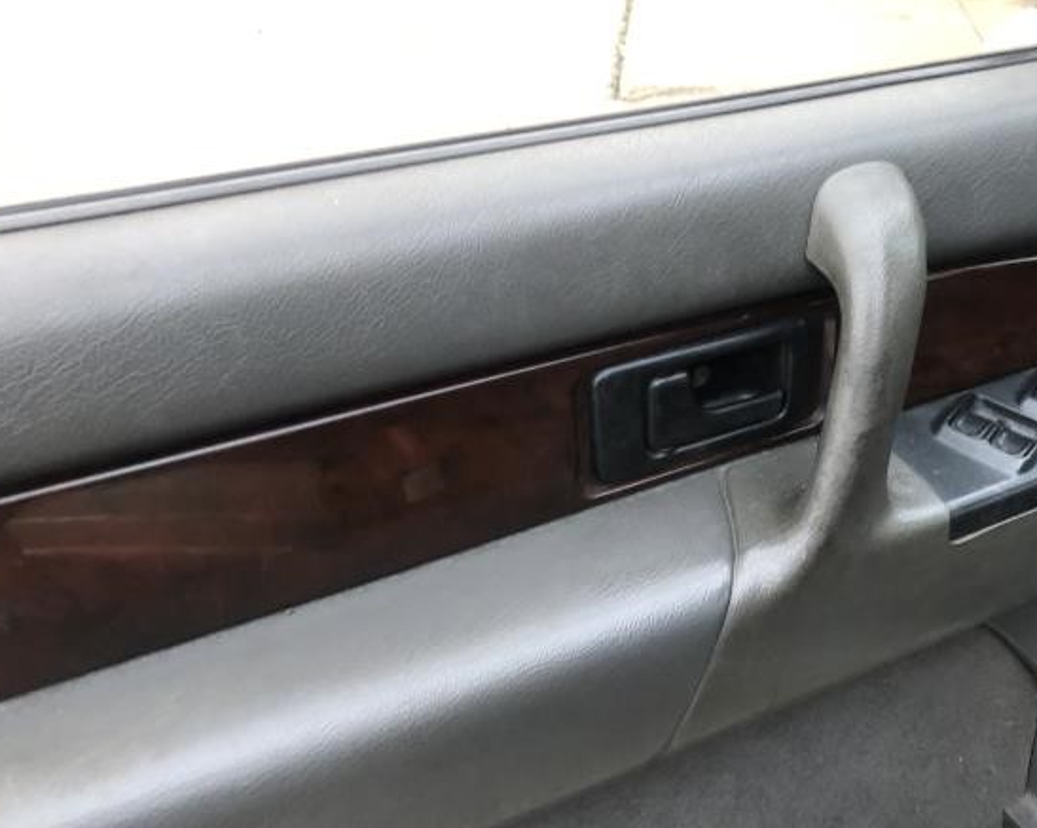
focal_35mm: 40
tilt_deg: -30.3
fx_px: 1227
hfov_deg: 44.8
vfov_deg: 37.3
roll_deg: -1.1
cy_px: 411
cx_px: 732
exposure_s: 1/15
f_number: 1.8
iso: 50
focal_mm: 3.99
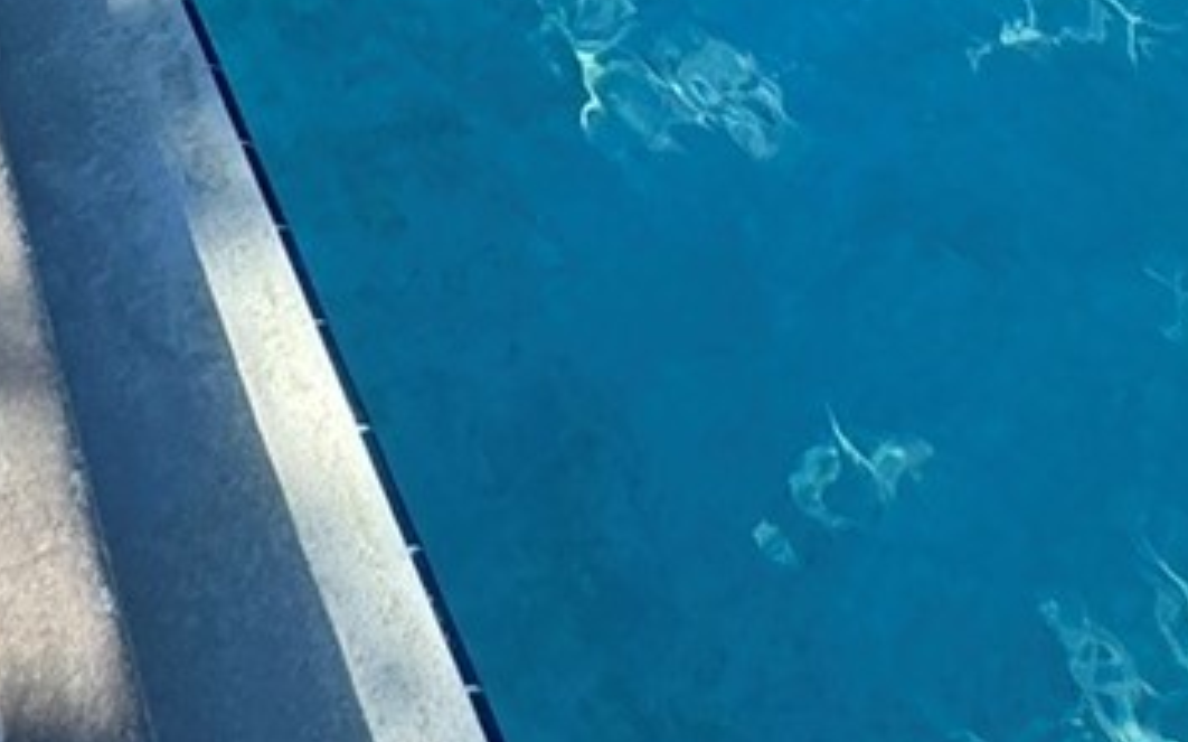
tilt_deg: -2.6
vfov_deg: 12.5
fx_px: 2169
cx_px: 805
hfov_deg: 30.4
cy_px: -1262
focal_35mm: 67
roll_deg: +2.1
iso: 50
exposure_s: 1/669
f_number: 2.2
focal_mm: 2.22
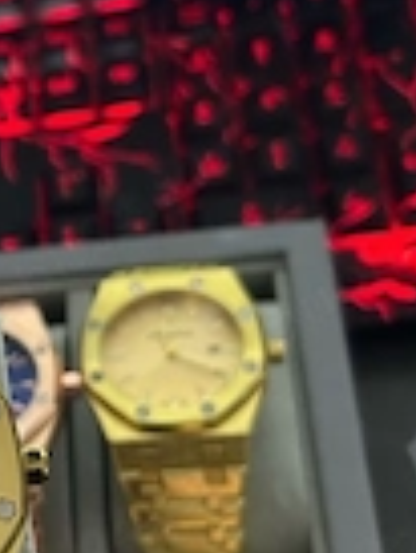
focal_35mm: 76
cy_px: 299
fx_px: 1216
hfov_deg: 17.9
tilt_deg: -46.1
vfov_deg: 25.6
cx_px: -153
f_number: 1.5
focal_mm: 5.7
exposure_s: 1/40
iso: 400
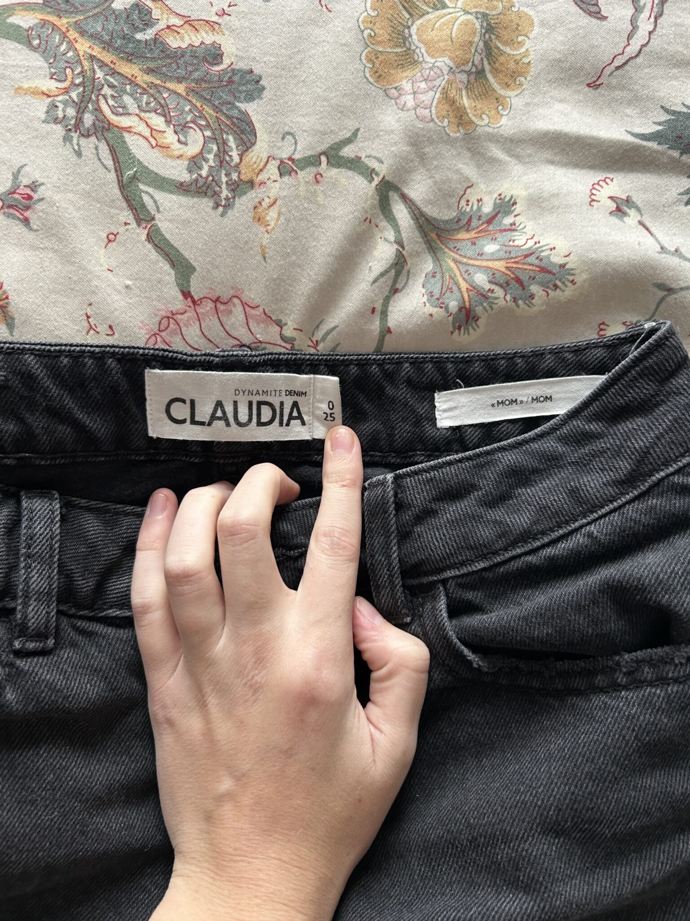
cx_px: 345
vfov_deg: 67.3
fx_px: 691
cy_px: 460
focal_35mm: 26
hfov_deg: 53.1
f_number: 1.5
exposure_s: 1/81
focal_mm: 5.7
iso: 125
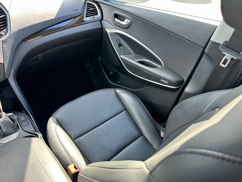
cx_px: 121
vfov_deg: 56.8
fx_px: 168
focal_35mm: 24
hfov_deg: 71.6
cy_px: 91
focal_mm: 6.86
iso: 100
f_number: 1.78
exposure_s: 1/121
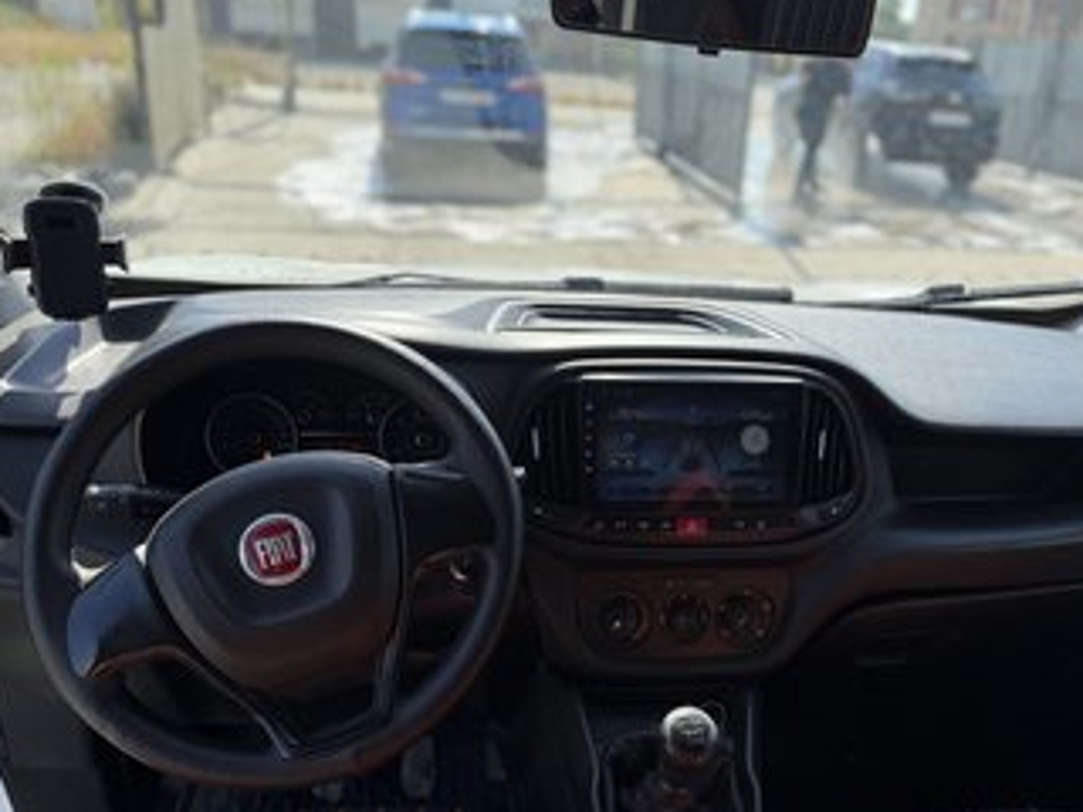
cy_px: 484
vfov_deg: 46.6
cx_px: 663
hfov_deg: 59.3
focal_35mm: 30
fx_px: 939
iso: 80
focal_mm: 6.76
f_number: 1.78
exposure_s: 1/1653
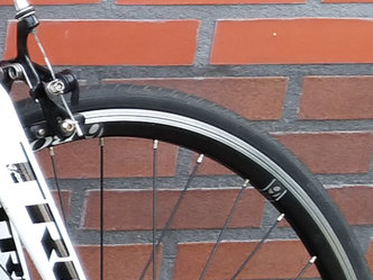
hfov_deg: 13.3
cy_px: 217
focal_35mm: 130
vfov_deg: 11.4
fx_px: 1401
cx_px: -352
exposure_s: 1/50
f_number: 1.7
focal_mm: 3.93
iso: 80
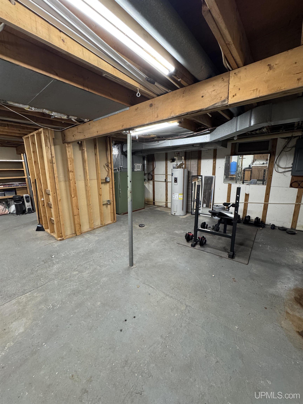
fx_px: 163
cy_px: 202
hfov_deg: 85.7
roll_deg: +1.9
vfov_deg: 102.1
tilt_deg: -12.9
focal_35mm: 14
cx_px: 152
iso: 400
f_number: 2.2
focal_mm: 2.22
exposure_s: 1/60
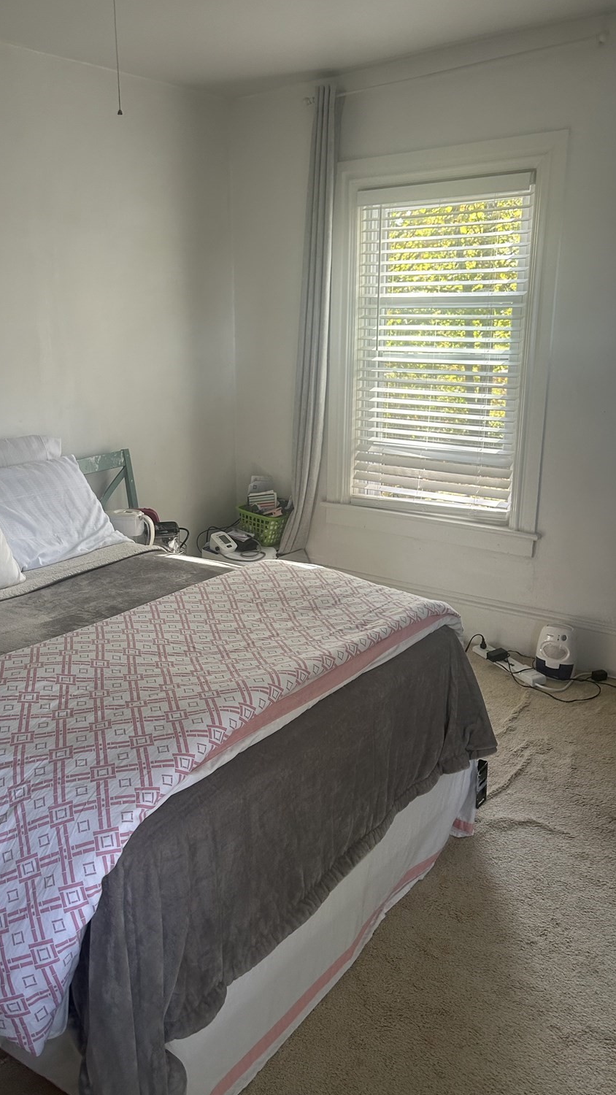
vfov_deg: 66.1
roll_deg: +1.7
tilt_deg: -17.2
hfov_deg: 39.7
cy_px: 536
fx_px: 842
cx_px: 204
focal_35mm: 29
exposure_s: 1/121
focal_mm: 5.7
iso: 100
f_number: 1.5
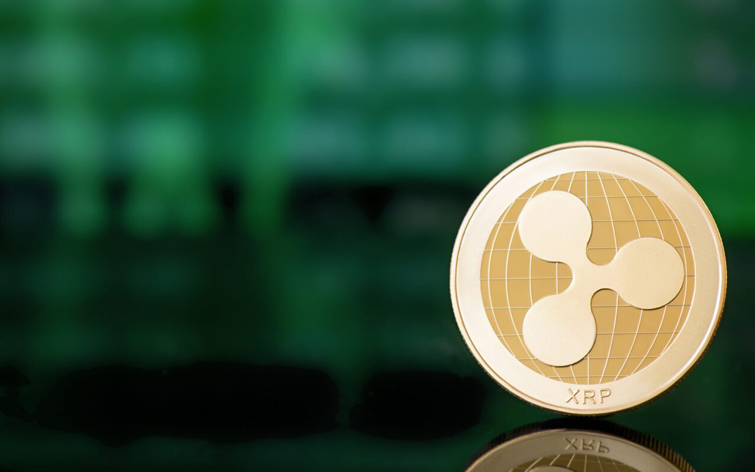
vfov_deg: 12.1
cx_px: 380
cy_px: 243
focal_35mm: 108
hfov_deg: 19.3
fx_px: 2222
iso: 100
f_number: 7.1
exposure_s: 1/40
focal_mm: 105
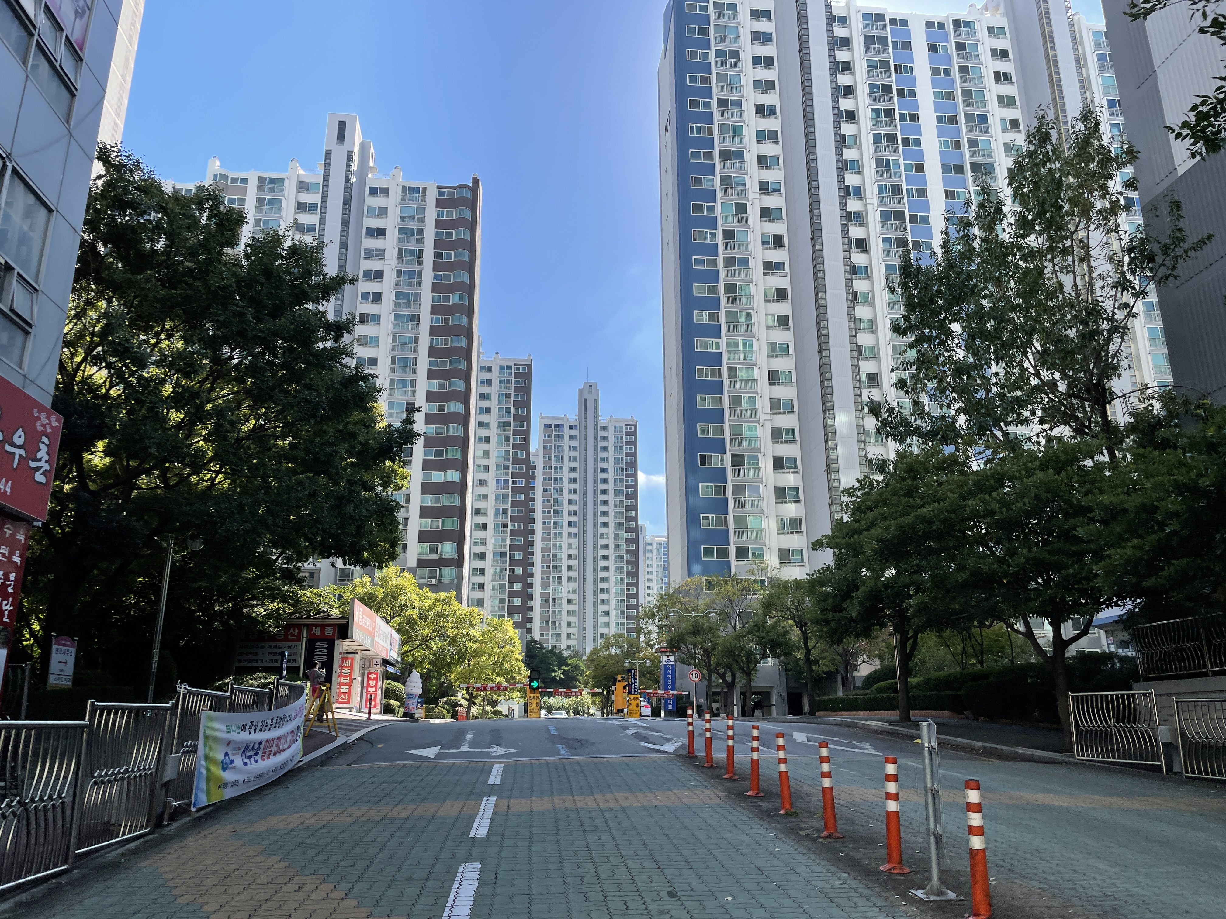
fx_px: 921
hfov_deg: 67.3
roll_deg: -2.6
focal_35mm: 26
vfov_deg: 53.1
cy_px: 460
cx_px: 613
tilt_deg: +16.1
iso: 32
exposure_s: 1/2451
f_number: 1.6
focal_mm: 4.2
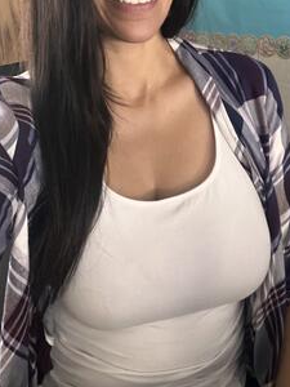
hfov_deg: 32.2
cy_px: 102
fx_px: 503
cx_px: 144
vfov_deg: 41.0
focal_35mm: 45
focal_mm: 2.71
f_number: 2.2
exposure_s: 1/26
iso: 800
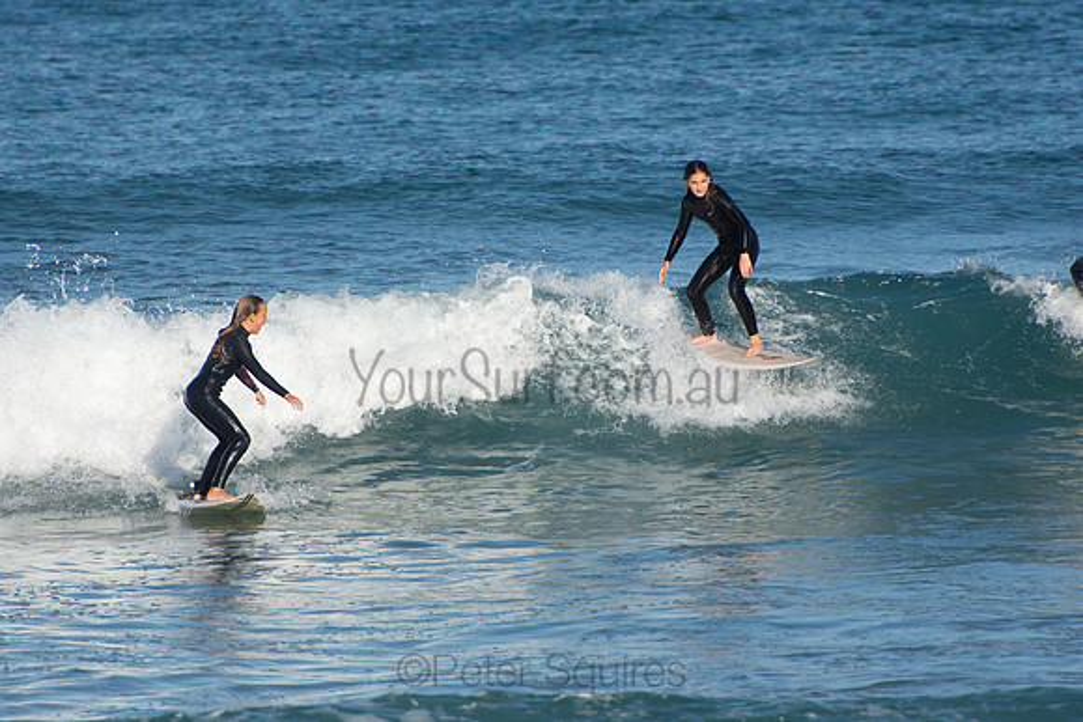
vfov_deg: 2.3
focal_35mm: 600
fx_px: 18053
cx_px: 542
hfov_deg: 3.4
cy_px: 361
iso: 180
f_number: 5.6
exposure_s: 1/1000
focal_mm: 400
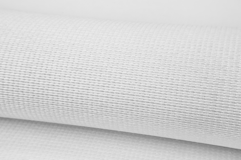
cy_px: 80
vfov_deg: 28.1
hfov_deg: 41.1
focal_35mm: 48
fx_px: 321
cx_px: 120
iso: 100
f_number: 20
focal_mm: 32
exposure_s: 1/5
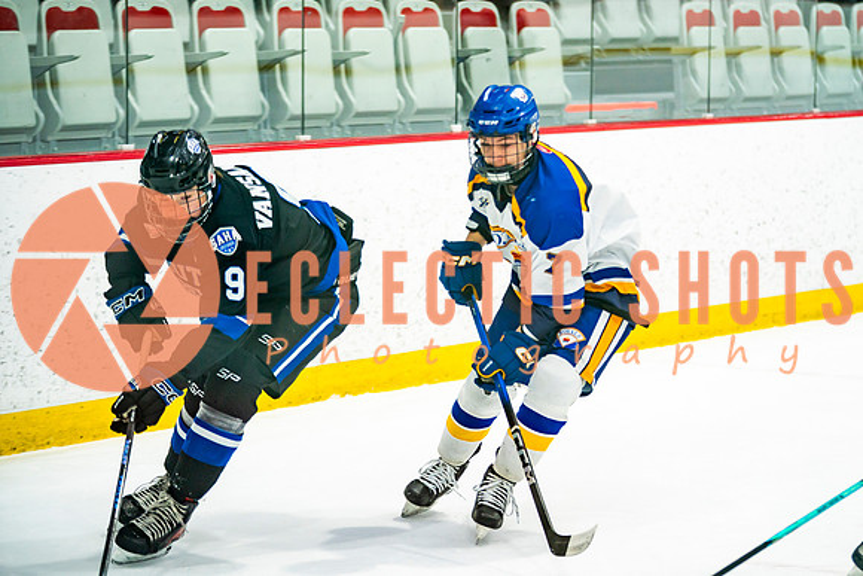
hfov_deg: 13.3
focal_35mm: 155
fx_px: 3708
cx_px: 542
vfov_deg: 8.9
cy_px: 218
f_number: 2.8
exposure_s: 1/640
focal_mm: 123
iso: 500
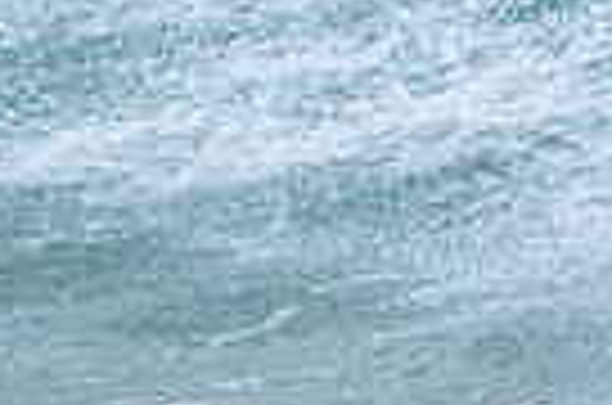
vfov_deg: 0.3
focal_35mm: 4145
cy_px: -277
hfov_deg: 0.5
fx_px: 70300
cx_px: 488
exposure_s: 1/2000
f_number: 6.3
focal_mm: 800
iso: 320
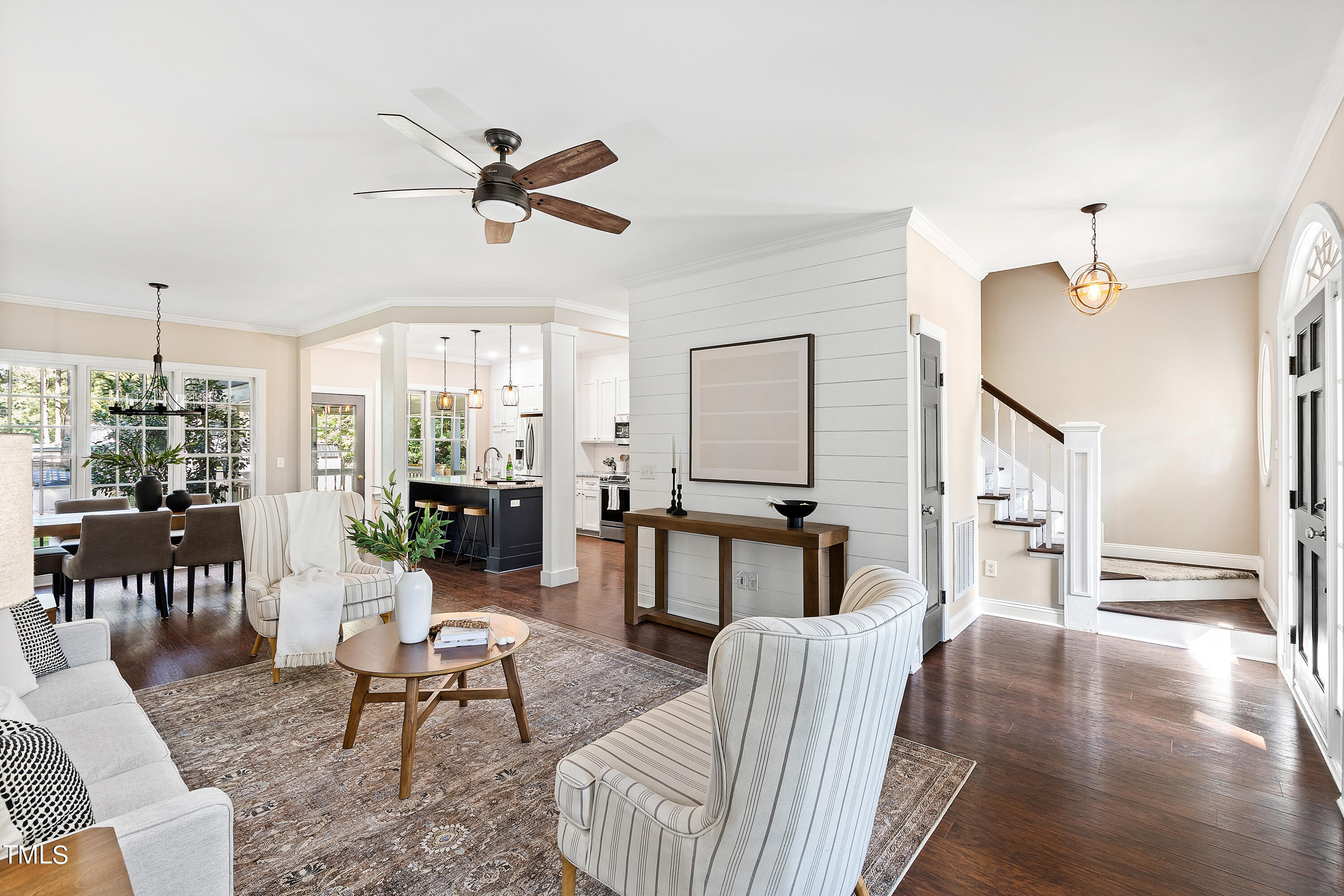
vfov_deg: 77.3
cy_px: 448
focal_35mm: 15
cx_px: 672
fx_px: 560
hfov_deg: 100.4
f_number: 8
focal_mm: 10
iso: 100
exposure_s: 1/1.67
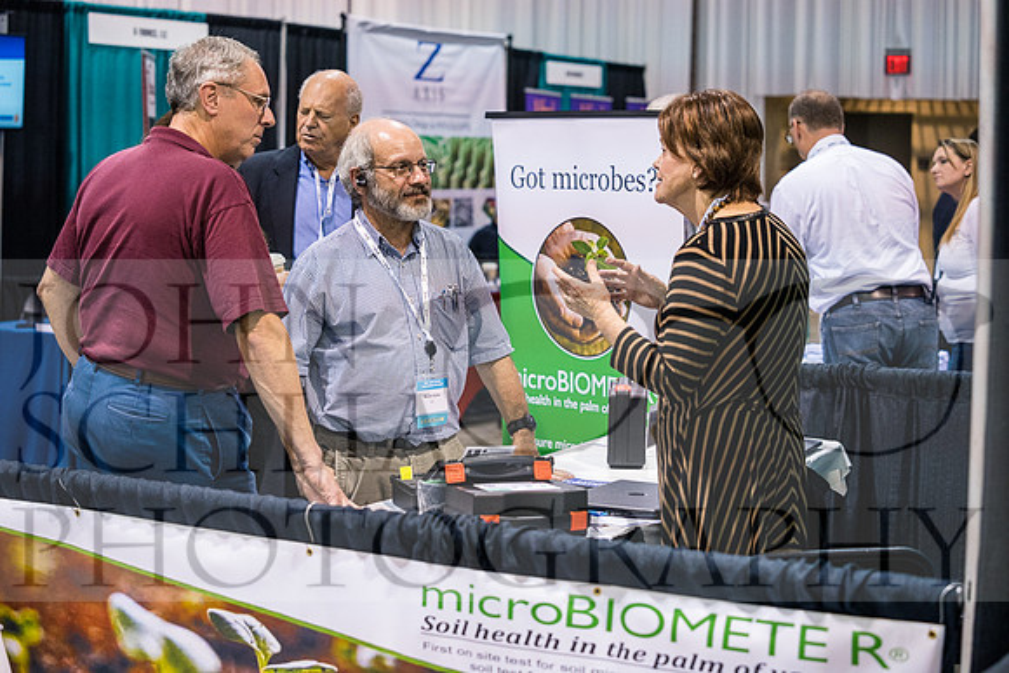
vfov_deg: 19.5
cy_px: 336
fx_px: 1962
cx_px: 504
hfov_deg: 28.8
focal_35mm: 70
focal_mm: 70
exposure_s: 1/160
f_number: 3.5
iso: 3200
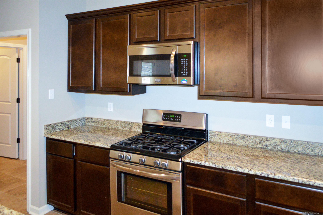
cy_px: 108
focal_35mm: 27
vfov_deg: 47.8
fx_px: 242
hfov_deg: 67.4
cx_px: 162
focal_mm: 18
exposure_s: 1/60
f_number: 3.5
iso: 2500
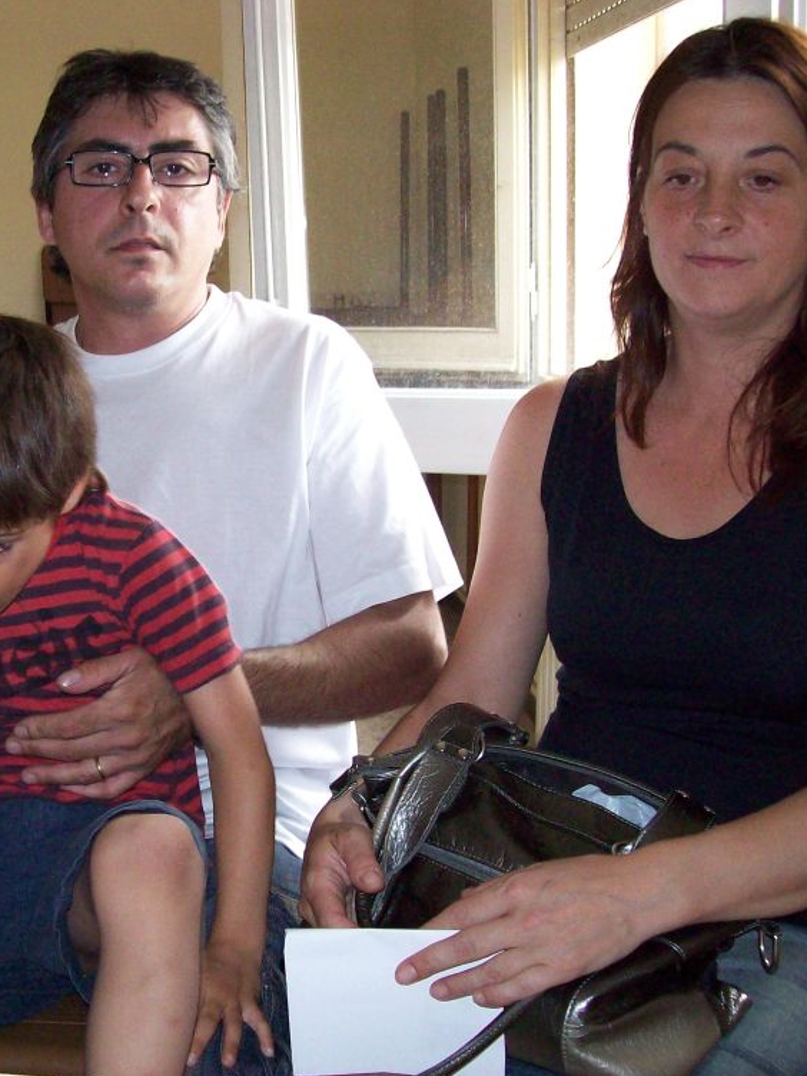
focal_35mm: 49
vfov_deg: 38.9
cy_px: 544
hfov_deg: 28.6
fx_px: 1523
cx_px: 97
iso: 200
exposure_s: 1/64
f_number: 2.7
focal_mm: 6
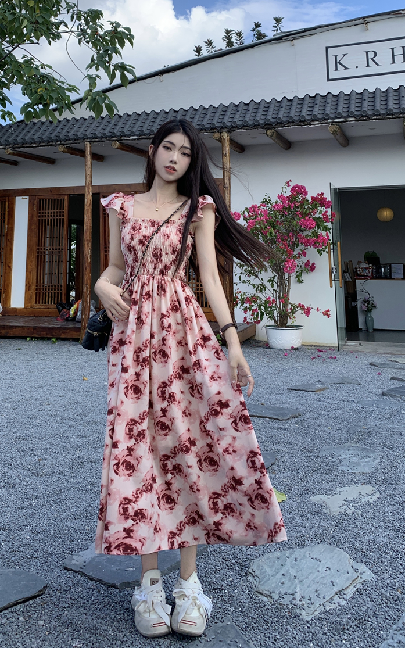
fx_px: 494
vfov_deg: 66.5
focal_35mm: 28
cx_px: 192
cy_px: 327
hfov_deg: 44.5
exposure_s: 1/954
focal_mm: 4.25
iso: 25
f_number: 1.8
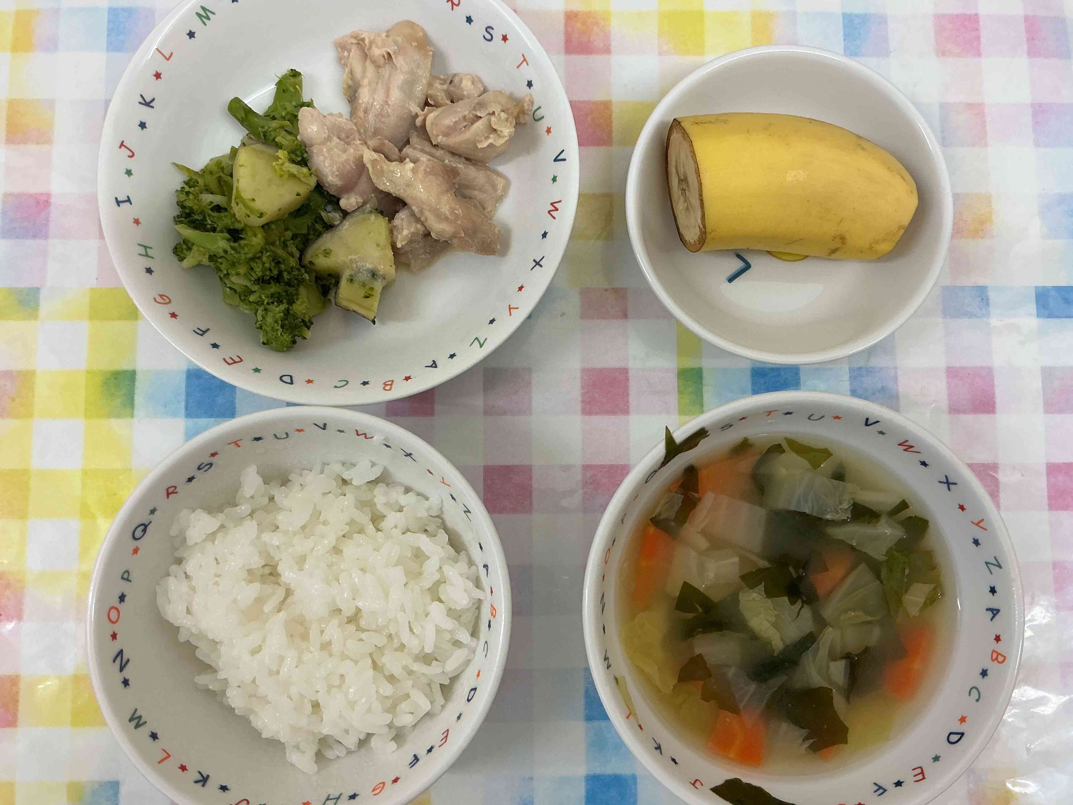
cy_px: 402
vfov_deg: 48.2
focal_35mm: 29
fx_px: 899
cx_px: 536
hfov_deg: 61.7
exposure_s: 1/60
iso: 64
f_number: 1.8
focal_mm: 3
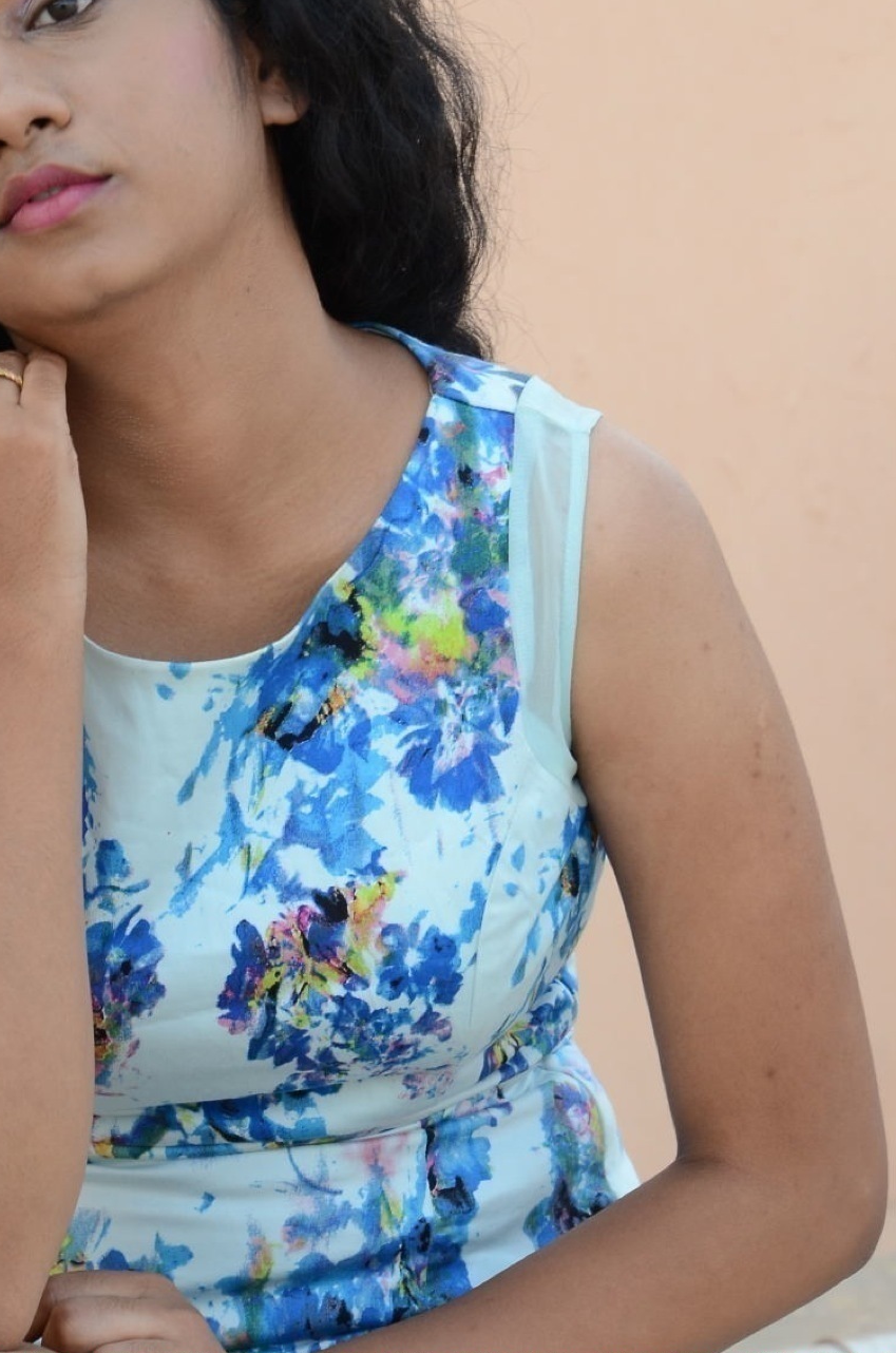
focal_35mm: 223
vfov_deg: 9.3
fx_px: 8352
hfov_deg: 6.1
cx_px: 332
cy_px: 611
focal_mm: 105
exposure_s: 1/125
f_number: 7.1
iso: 500
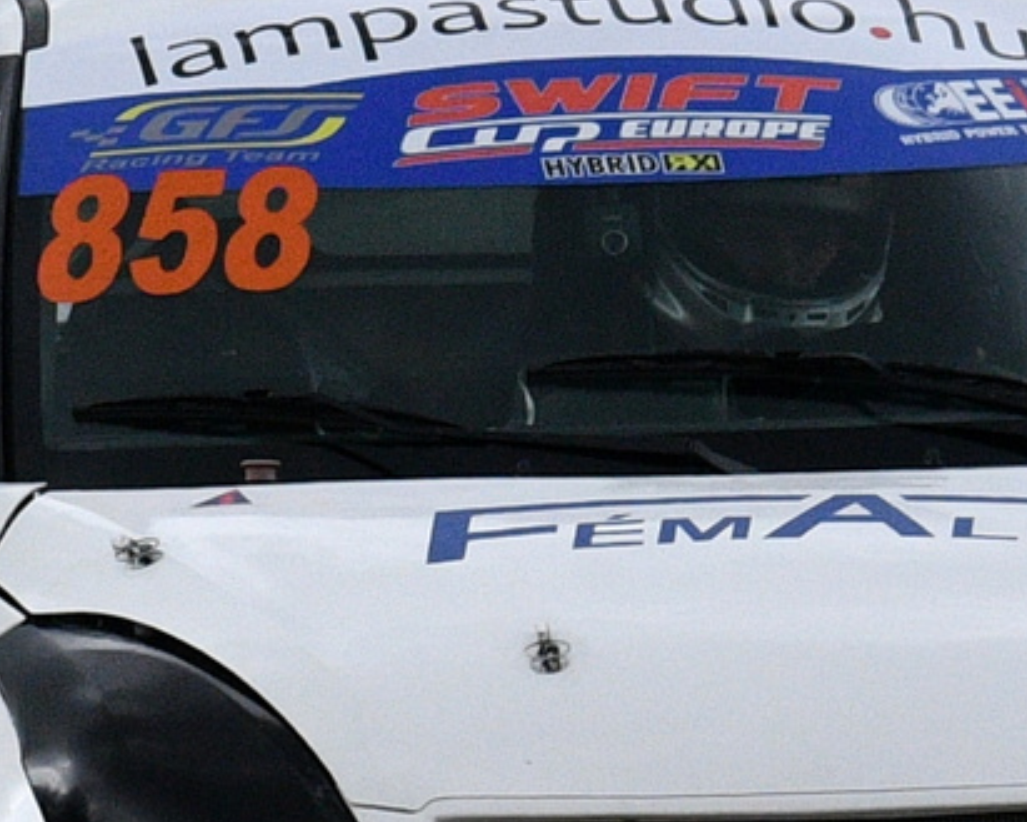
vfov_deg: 1.4
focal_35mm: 1096
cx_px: 1259
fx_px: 33321
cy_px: 369
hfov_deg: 1.8
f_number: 7.1
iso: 800
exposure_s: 1/1250
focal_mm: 200
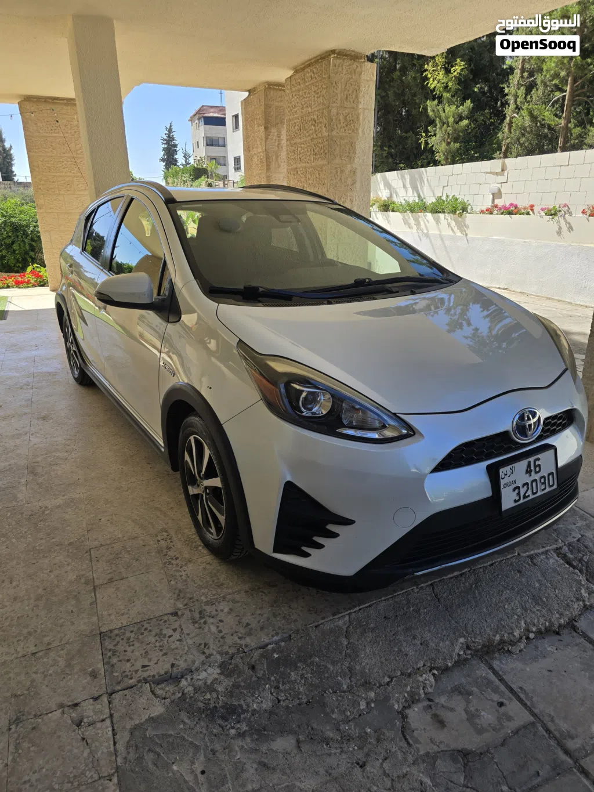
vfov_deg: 73.9
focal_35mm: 23
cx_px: 297
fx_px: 526
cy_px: 396
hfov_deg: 58.9
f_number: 1.7
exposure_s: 1/533
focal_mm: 6.3
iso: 12
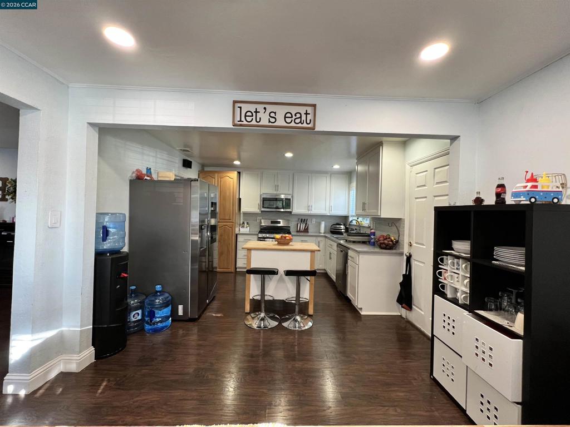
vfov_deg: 89.9
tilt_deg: -0.6
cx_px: 285
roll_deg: -1.9
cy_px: 214
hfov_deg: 106.2
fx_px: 214
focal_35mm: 13
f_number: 1.8
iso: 160
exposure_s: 1/60
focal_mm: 1.57
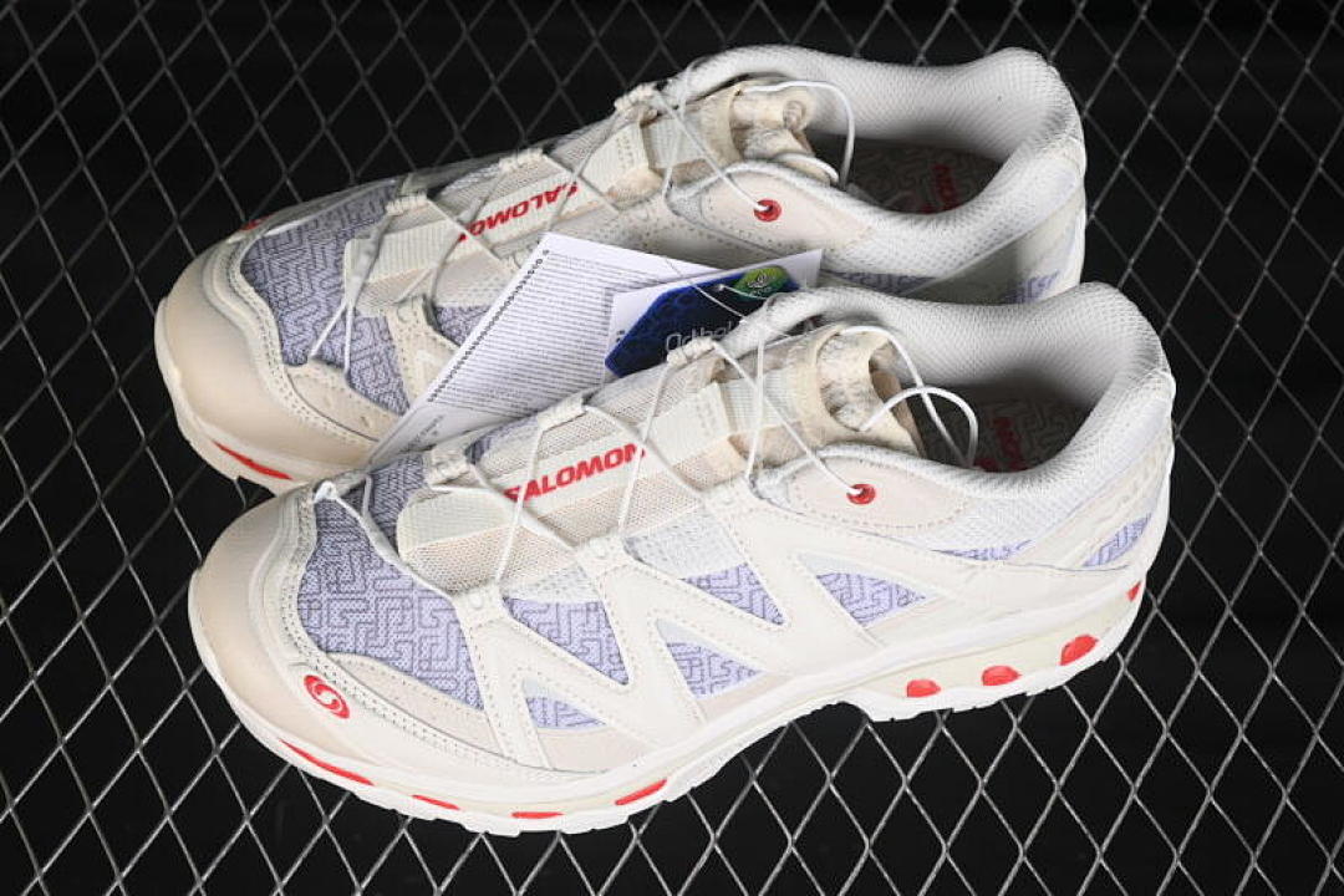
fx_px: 2688
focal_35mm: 72
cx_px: 672
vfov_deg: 18.9
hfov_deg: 28.1
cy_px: 448
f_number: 7.1
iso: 160
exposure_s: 1/80
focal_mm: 48
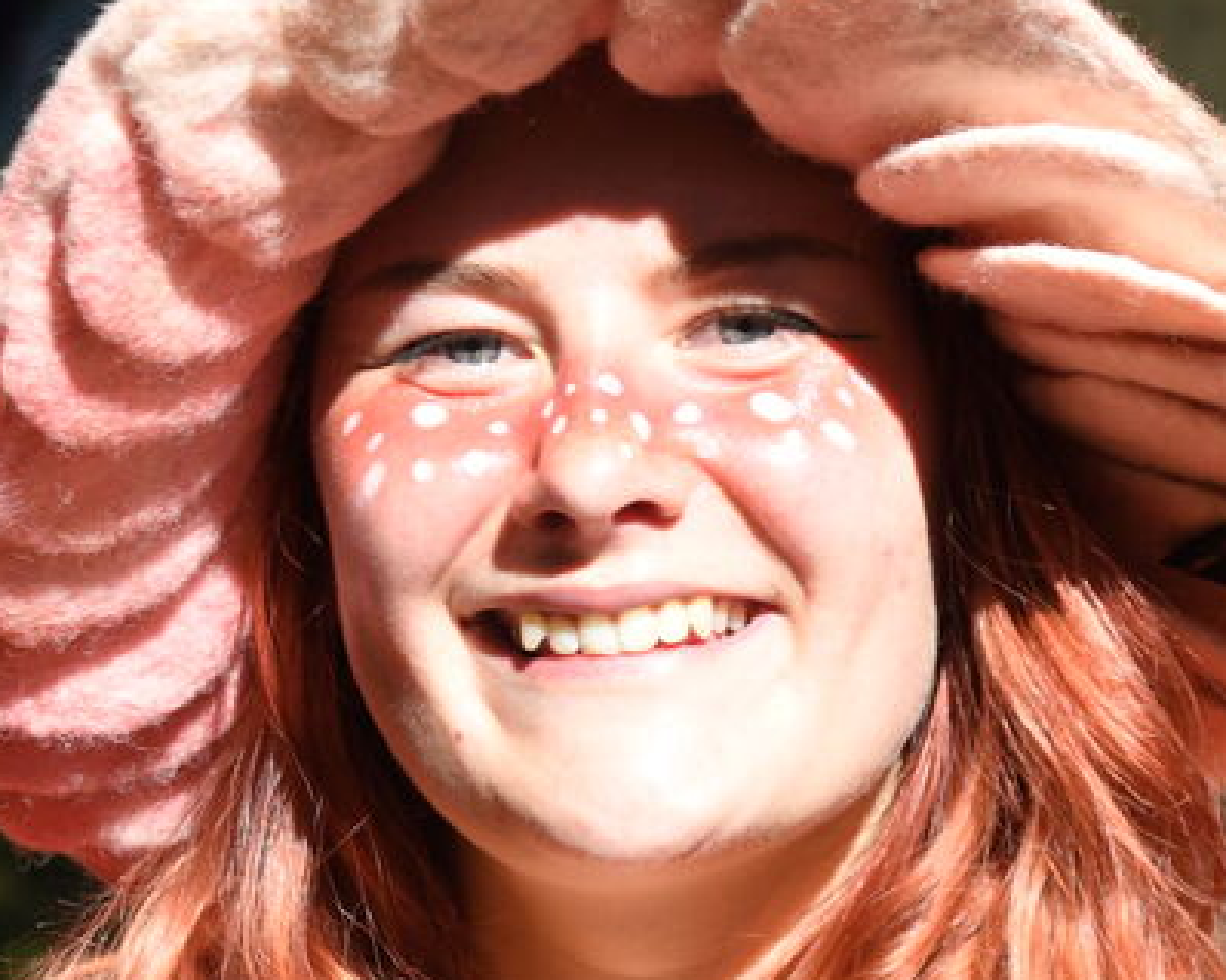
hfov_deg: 10.3
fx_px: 6820
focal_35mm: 188
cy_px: 522
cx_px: 673
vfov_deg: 8.2
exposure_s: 1/2000
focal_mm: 52
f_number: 4.8
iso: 640
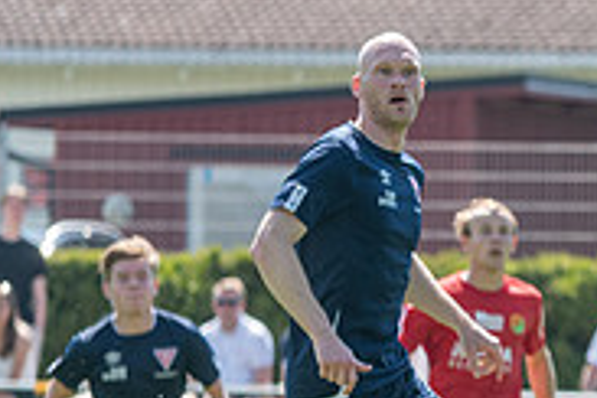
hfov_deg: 2.7
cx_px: 933
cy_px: 148
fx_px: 12619
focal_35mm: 761
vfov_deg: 1.8
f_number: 4.5
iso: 560
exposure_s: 1/1600
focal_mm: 160
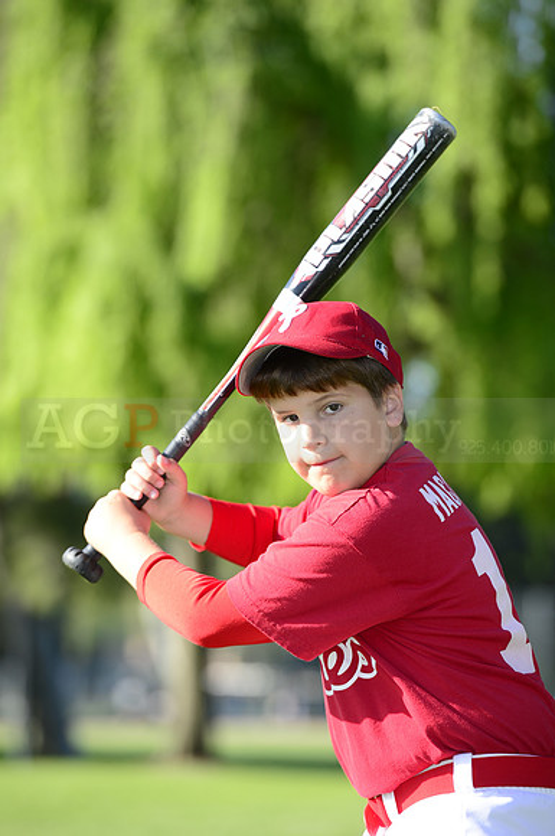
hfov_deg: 7.4
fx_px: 4291
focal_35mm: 185
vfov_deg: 11.1
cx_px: 278
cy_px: 418
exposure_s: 1/500
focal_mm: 185
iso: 200
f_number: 5
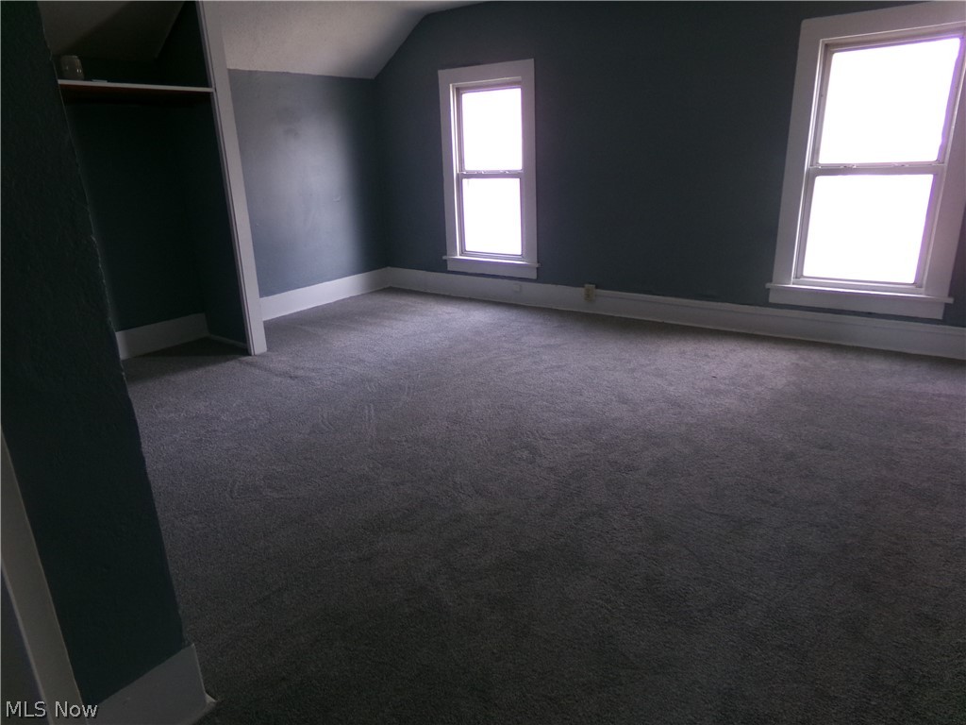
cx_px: 483
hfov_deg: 71.6
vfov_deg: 56.8
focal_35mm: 24
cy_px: 362
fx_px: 670
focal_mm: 4.3
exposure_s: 1/30
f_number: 3.7
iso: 200
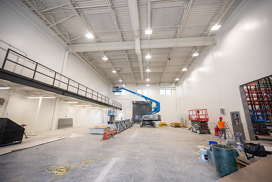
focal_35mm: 14
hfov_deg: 104.2
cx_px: 136
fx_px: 106
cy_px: 91
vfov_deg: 81.2
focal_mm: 14
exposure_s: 1/100
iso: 500
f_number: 4
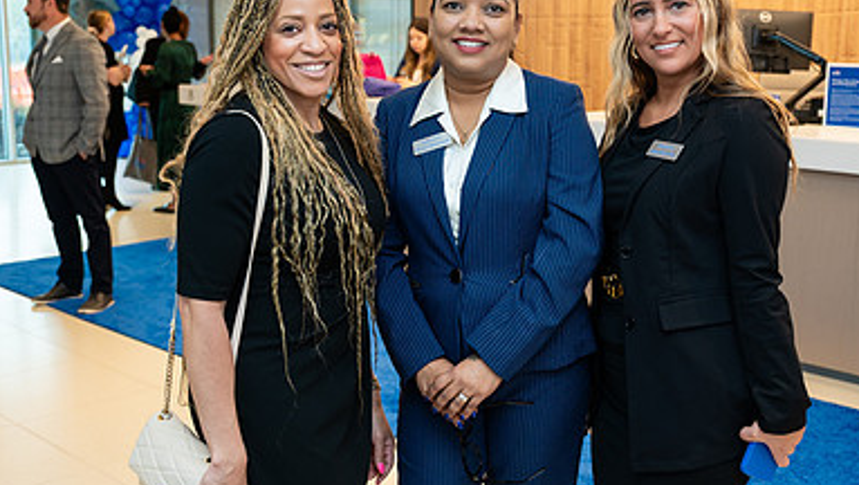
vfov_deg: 25.0
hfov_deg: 42.9
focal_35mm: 48
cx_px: 431
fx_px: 1094
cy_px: 213
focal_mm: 30
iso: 400
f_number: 3.5
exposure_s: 1/200
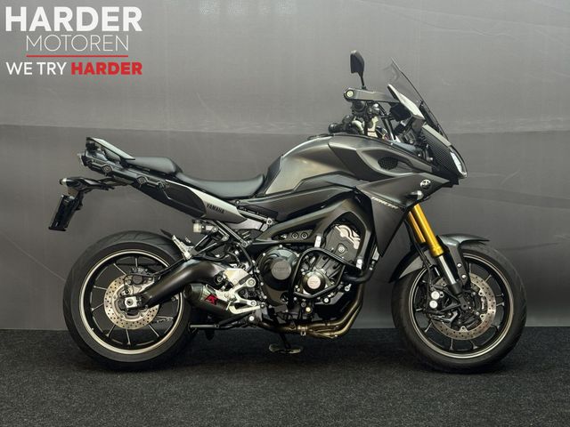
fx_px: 790
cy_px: 214
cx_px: 285
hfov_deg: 39.7
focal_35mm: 48
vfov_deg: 30.3
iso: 125
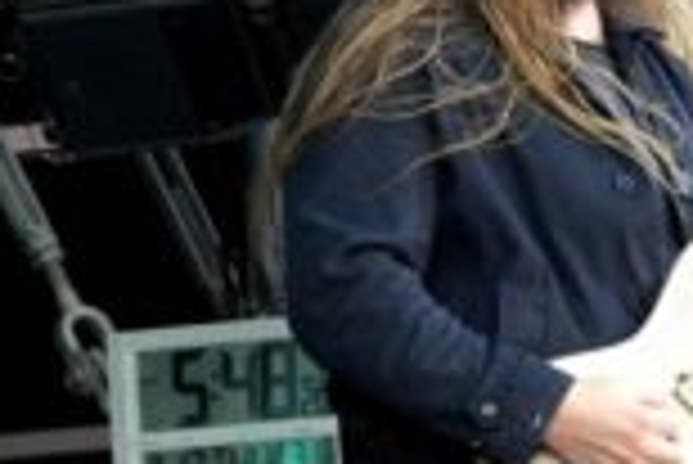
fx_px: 10655
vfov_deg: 2.5
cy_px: -27
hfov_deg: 3.7
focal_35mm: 553
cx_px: 662
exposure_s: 1/160
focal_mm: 74
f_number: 5
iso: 500
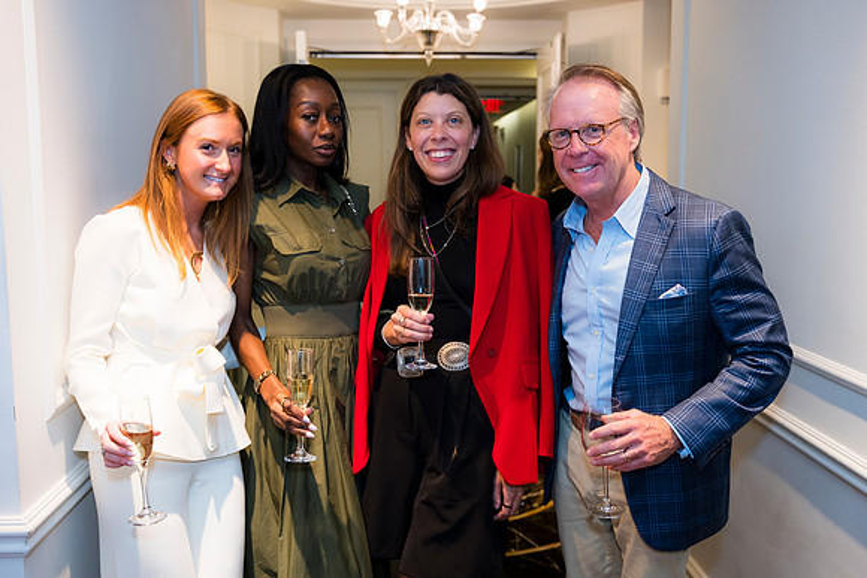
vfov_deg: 36.0
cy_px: 289
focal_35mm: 37
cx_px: 434
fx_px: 891
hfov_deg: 51.9
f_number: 4
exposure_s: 1/125
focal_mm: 37
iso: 1250
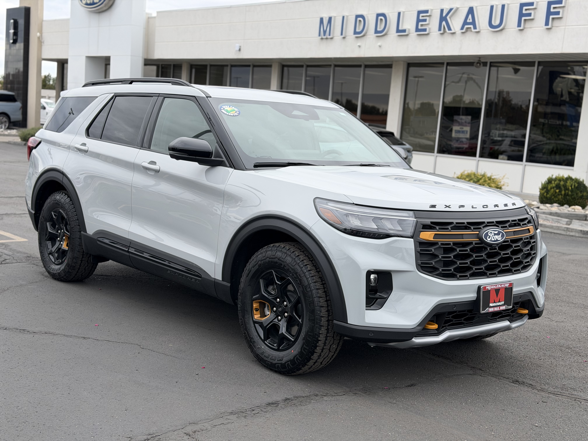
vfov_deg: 30.3
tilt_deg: -7.3
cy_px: 220
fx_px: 815
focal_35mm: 48
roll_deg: -3.5
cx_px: 294
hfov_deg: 39.7
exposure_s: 1/1330
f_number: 1.78
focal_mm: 6.76
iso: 64
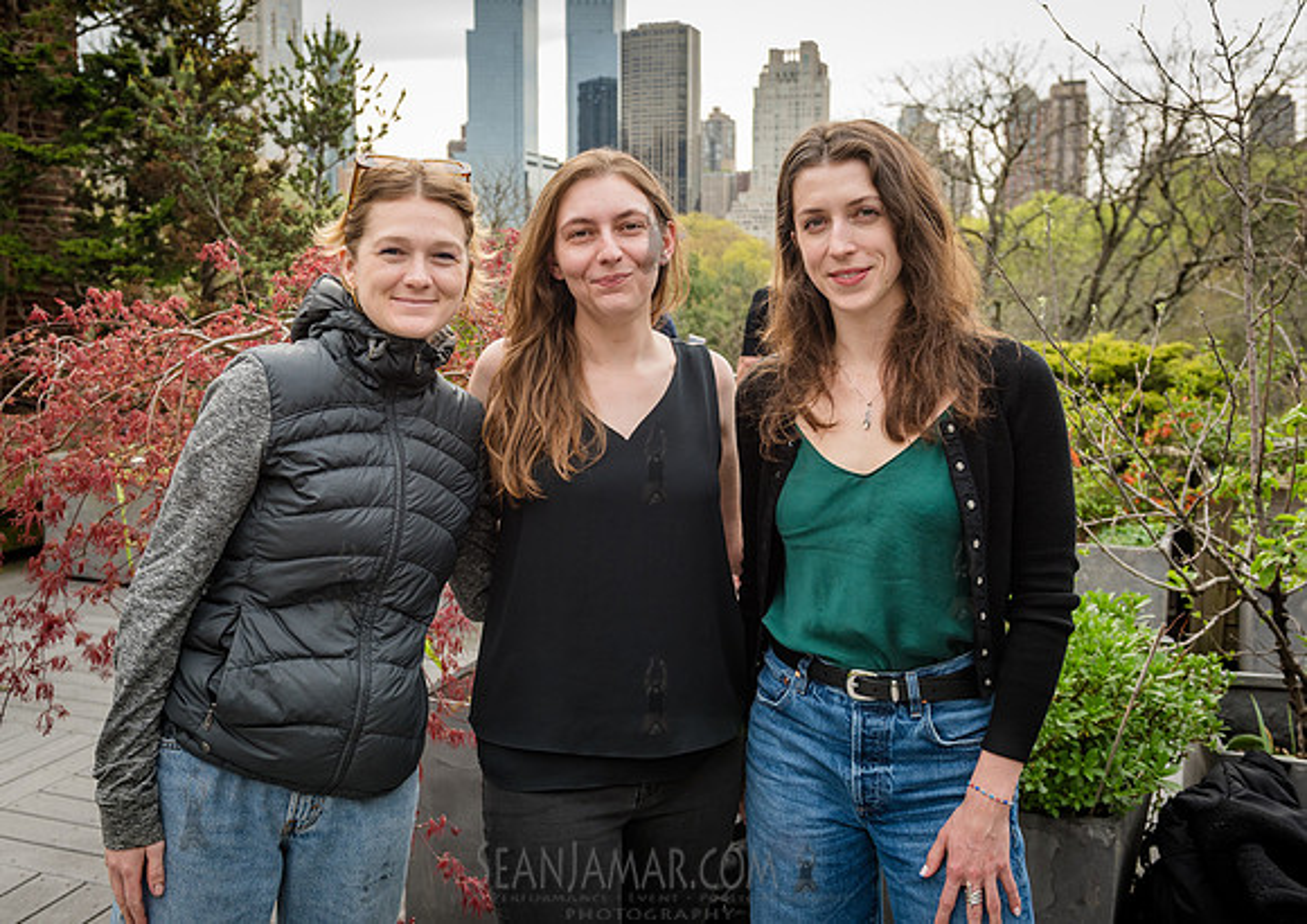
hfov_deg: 51.4
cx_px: 610
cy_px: 397
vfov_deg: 37.5
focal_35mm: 37
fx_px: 1358
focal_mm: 31
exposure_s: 1/320
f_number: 4.5
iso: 250
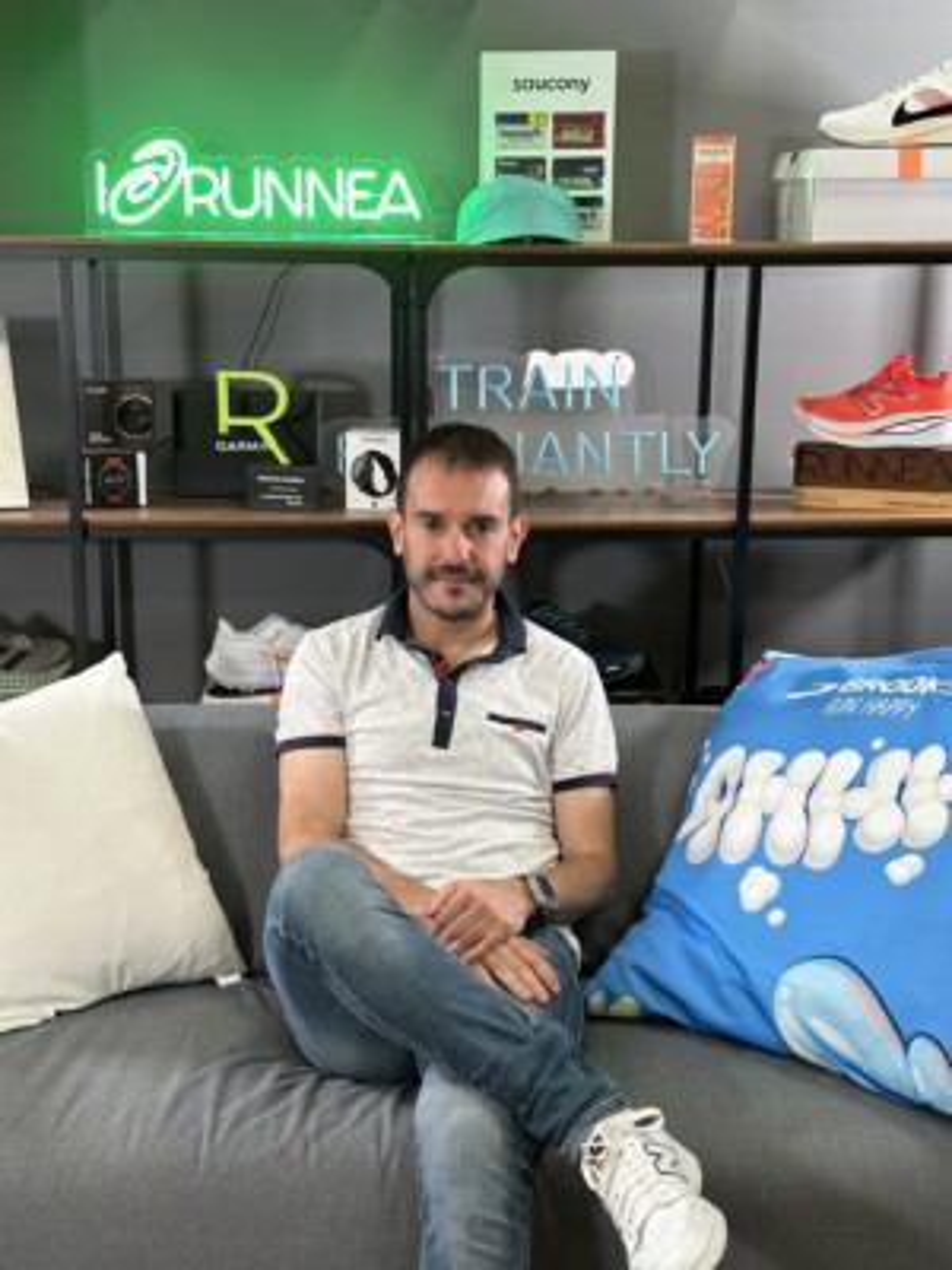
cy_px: 635
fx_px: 1760
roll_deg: +0.5
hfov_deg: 30.3
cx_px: 476
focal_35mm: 48
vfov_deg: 39.7
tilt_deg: -12.7
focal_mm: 6.86
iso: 80
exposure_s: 1/50
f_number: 1.78
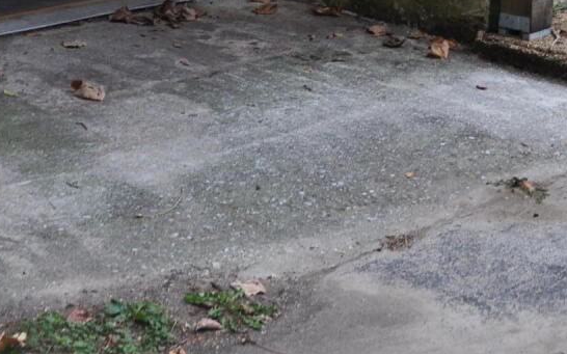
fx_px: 1900
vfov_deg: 9.4
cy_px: -534
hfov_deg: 16.9
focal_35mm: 123
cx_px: 411
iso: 200
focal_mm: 22
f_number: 8
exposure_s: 1/80
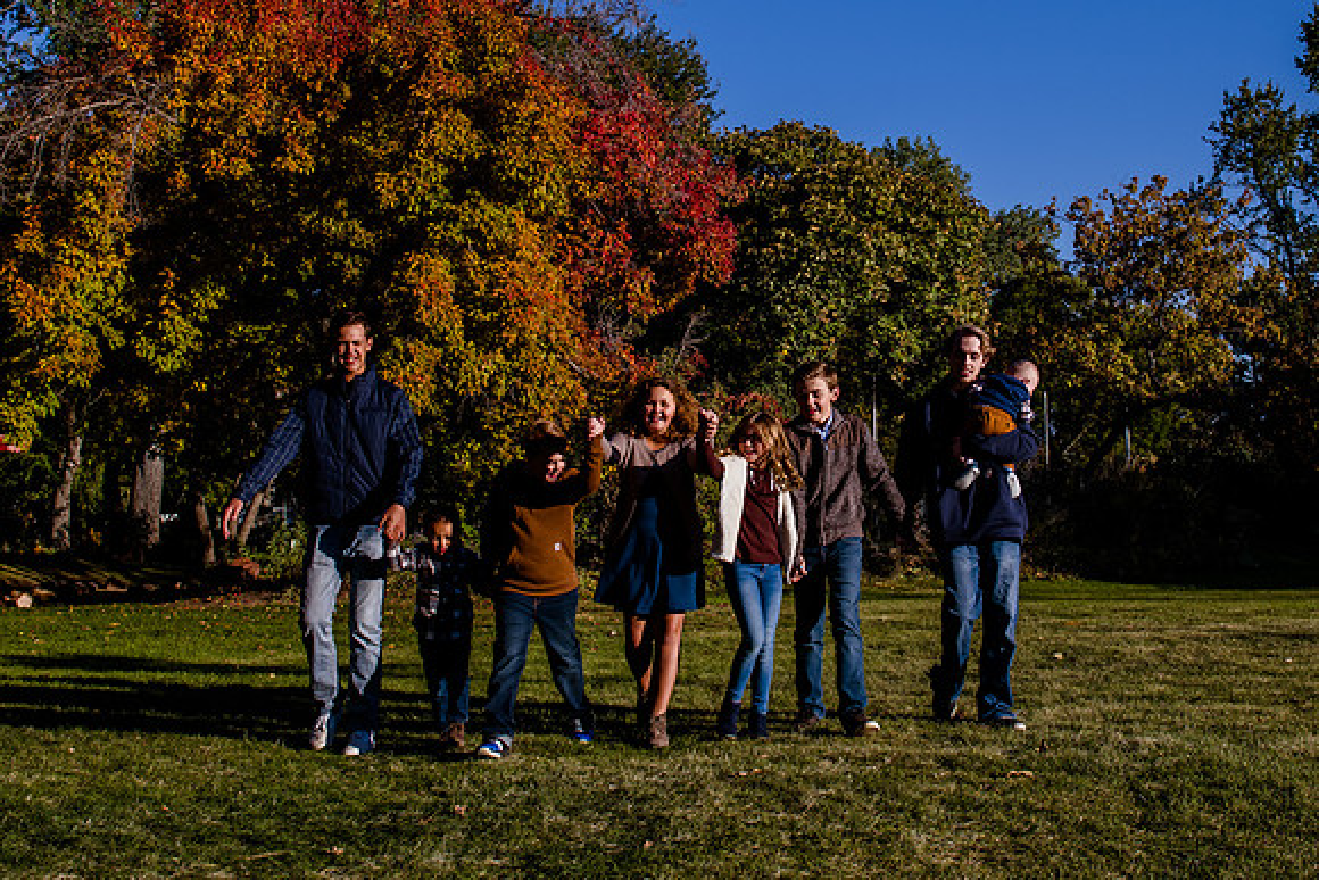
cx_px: 758
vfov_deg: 27.5
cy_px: 314
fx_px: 1792
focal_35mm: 49
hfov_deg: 40.3
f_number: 6.3
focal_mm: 29
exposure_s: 1/640
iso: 320
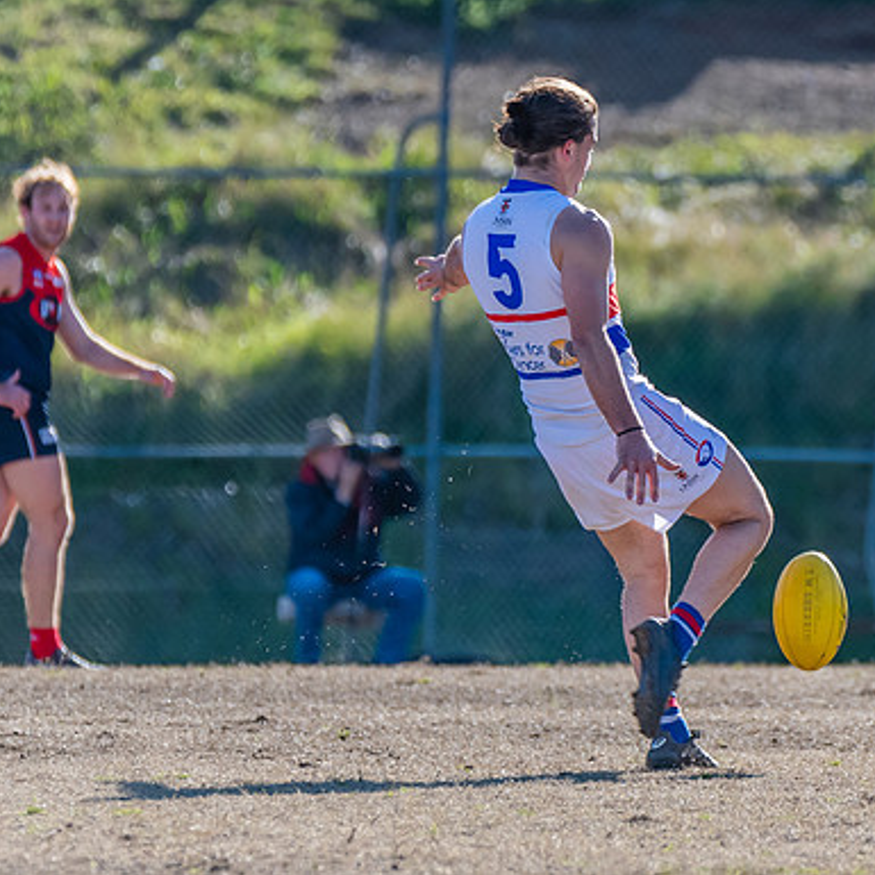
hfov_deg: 2.0
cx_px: 686
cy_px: 290
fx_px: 24709
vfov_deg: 2.0
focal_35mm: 864
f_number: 6.3
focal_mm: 380
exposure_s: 1/1250
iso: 800
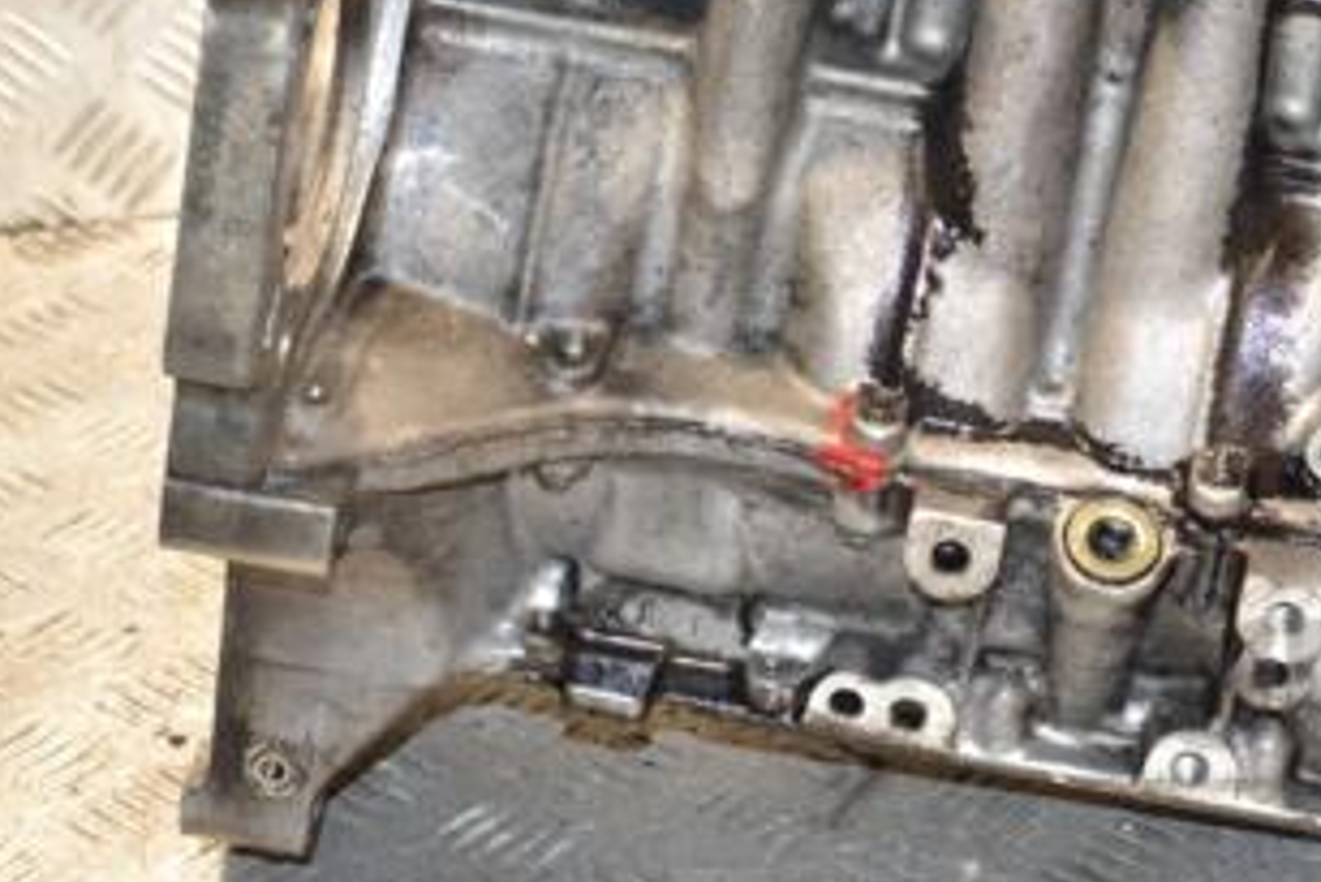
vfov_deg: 11.1
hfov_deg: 16.6
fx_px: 4515
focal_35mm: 123
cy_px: 112
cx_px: 990
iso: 800
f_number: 5.6
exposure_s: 1/60
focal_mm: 42
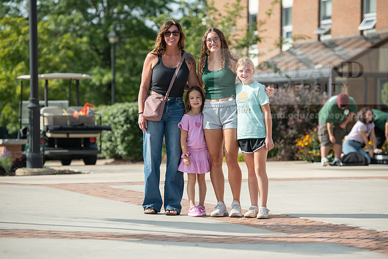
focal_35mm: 145
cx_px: 194
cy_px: 130
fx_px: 1563
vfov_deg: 9.5
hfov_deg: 14.2
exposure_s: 1/1000
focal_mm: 145
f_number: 4
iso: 160
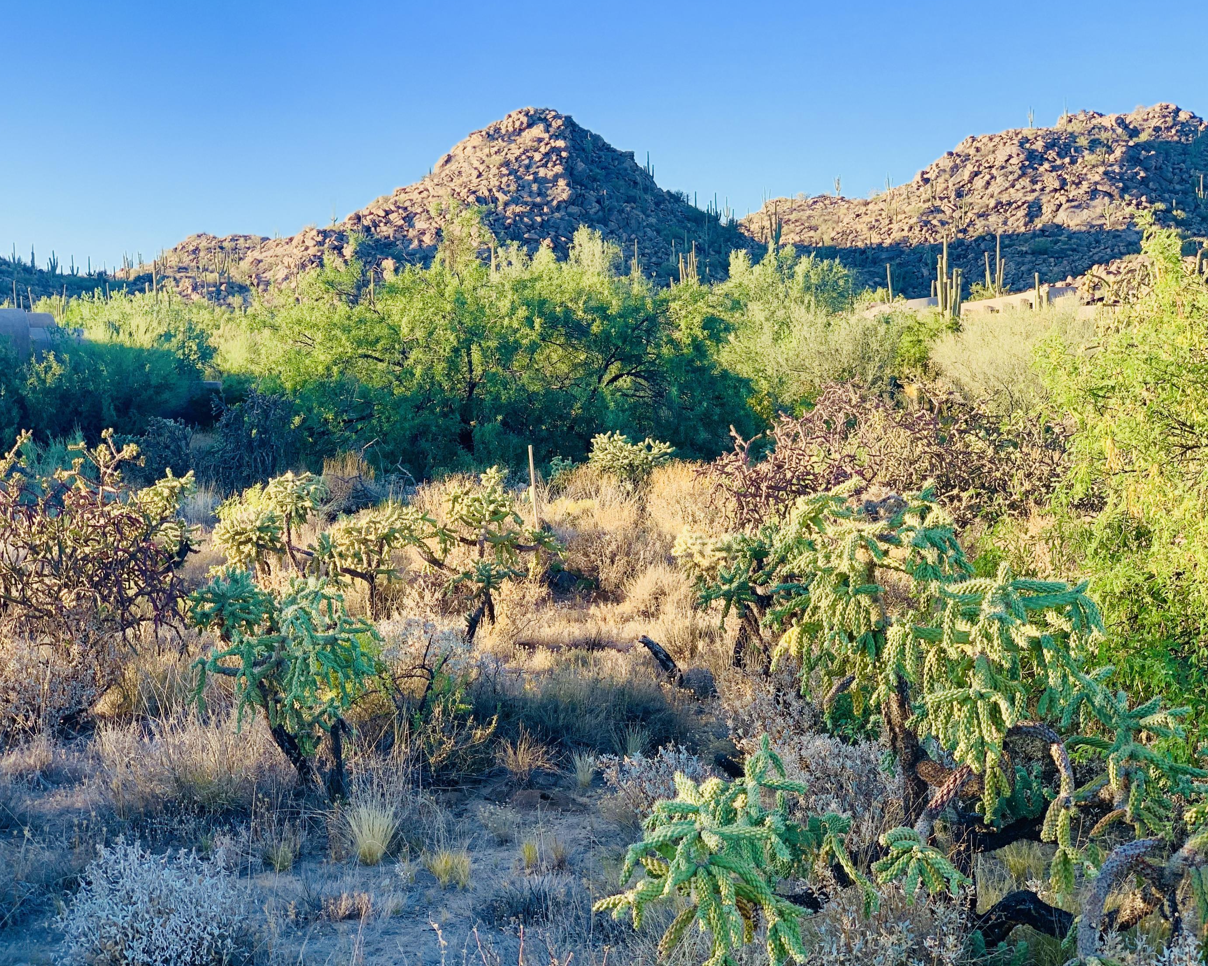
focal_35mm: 55
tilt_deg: -2.5
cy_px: 477
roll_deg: +0.7
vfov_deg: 27.6
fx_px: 1966
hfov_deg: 34.2
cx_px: 599
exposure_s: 1/193
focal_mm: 6
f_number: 2.4
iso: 16
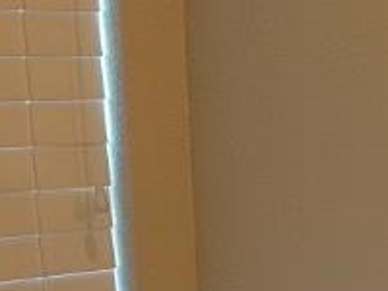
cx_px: 502
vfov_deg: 7.9
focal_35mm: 180
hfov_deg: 10.7
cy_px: 595
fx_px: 2018
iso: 125
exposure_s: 1/60
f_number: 1.78
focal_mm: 6.86
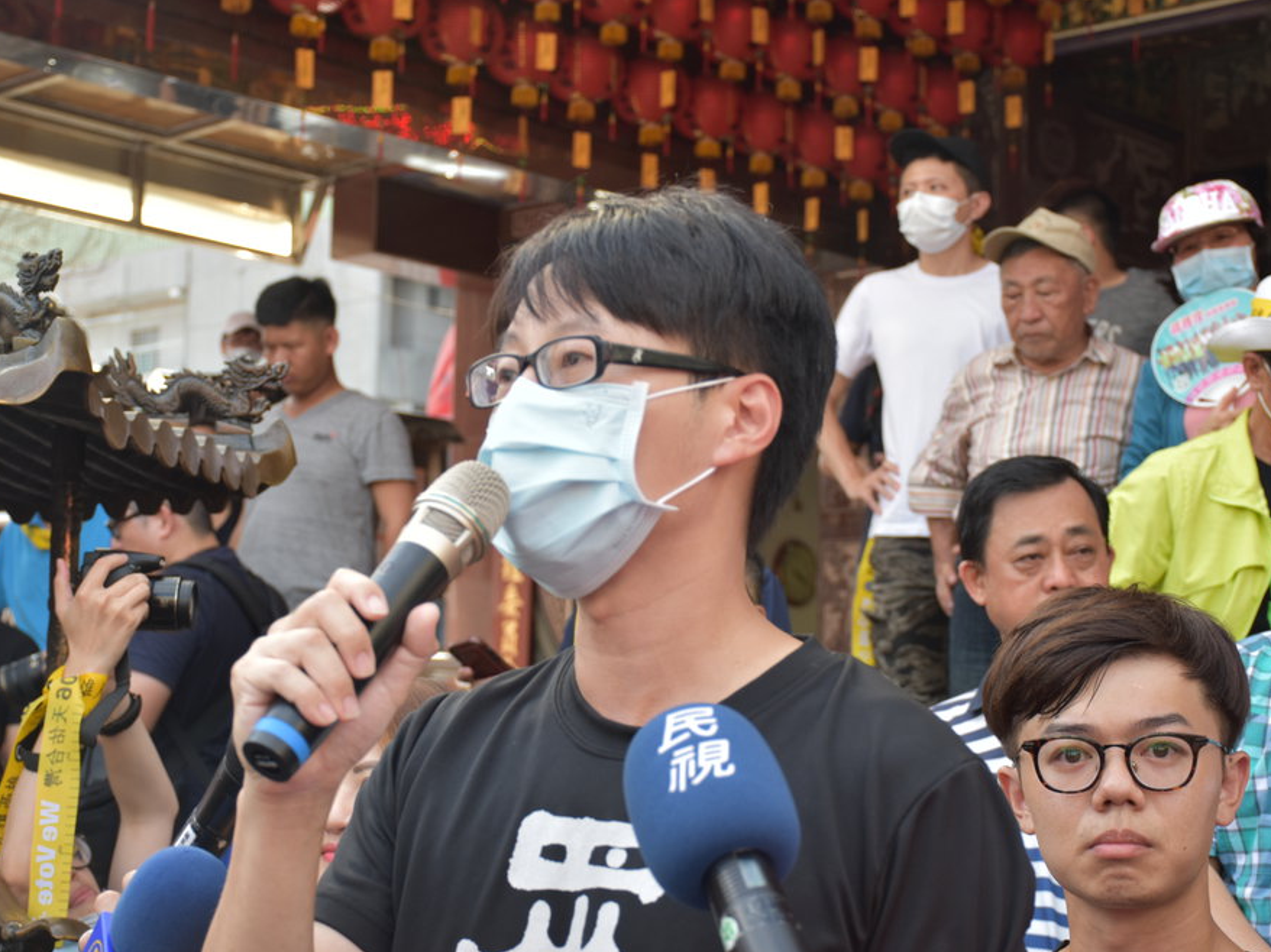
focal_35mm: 69
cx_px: 591
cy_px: 476
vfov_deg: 21.3
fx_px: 2533
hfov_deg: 28.2
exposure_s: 1/160
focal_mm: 42
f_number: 6.3
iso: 200
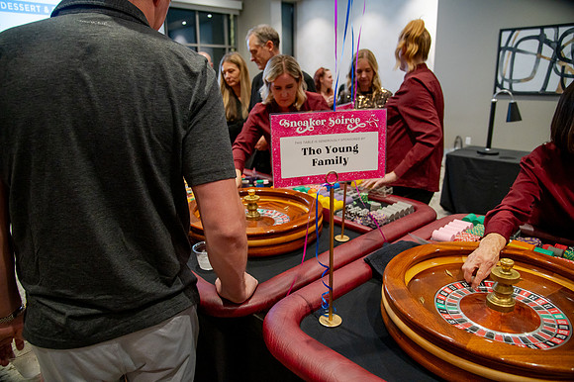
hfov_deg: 73.8
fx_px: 382
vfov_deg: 53.1
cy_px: 191
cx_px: 287
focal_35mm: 24
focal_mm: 24
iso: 2500
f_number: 4.5
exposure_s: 1/100
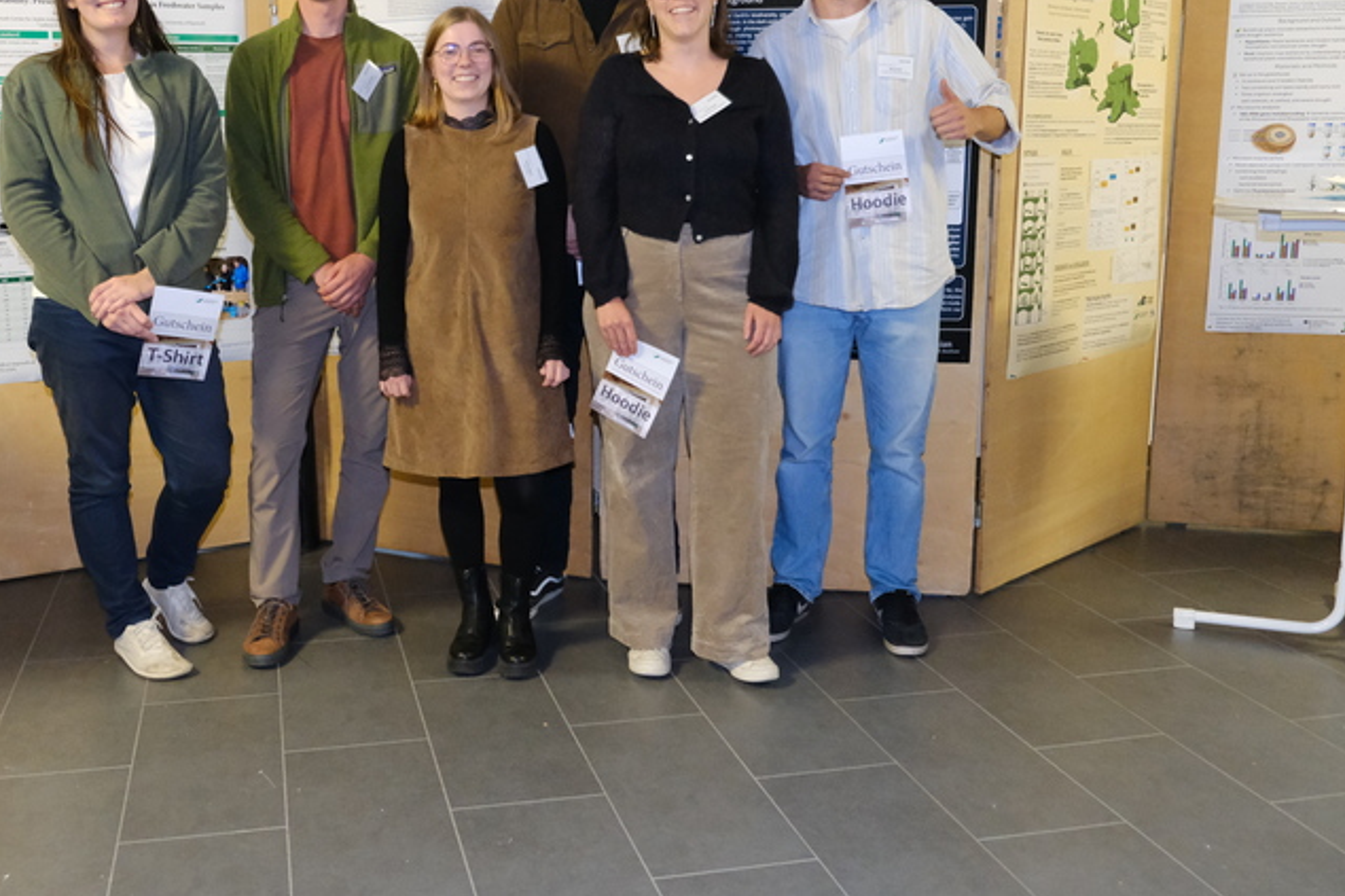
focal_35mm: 34
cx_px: 506
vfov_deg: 38.6
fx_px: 1270
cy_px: 336
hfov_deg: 55.2
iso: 6400
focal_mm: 18
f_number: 2.8
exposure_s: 1/200
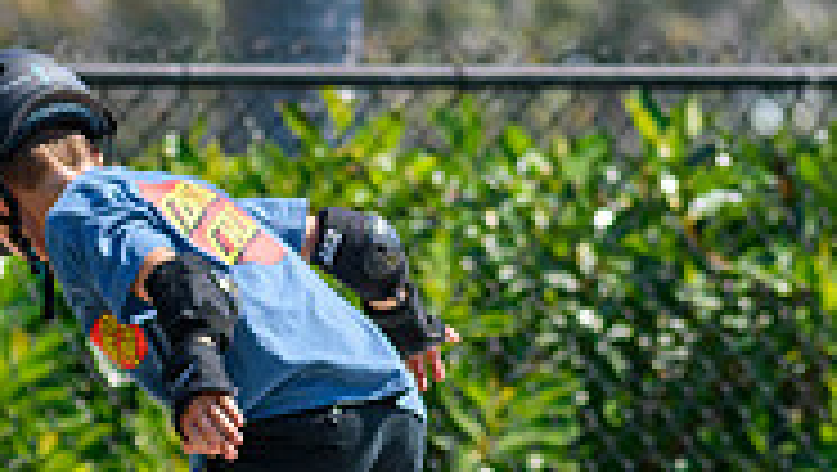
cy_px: 393
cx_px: 351
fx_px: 19014
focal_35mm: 856
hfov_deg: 2.5
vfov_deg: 1.4
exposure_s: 1/1600
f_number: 5
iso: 400
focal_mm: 175
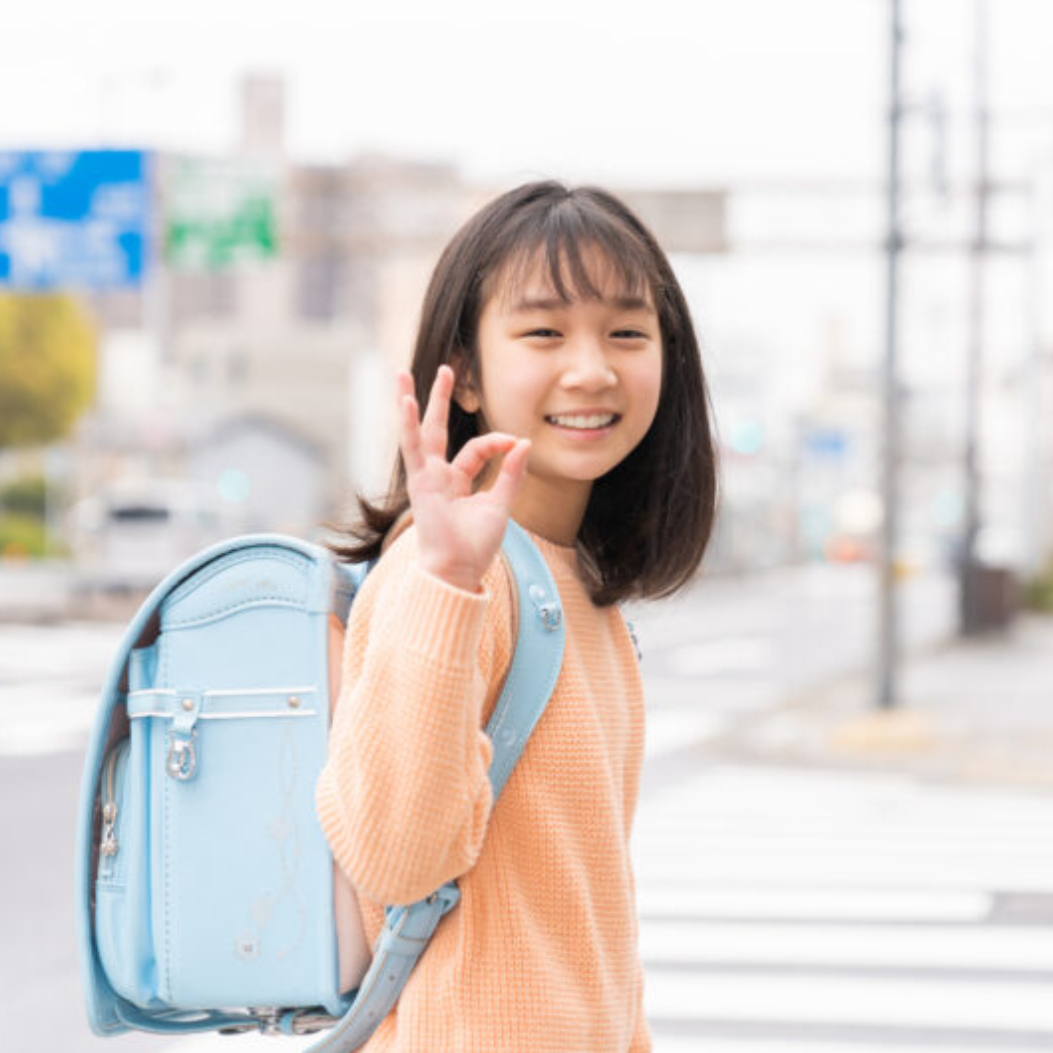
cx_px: 627
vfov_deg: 19.3
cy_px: 526
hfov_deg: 19.3
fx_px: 3097
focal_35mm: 90
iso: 400
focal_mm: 70
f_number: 2.8
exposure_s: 1/500
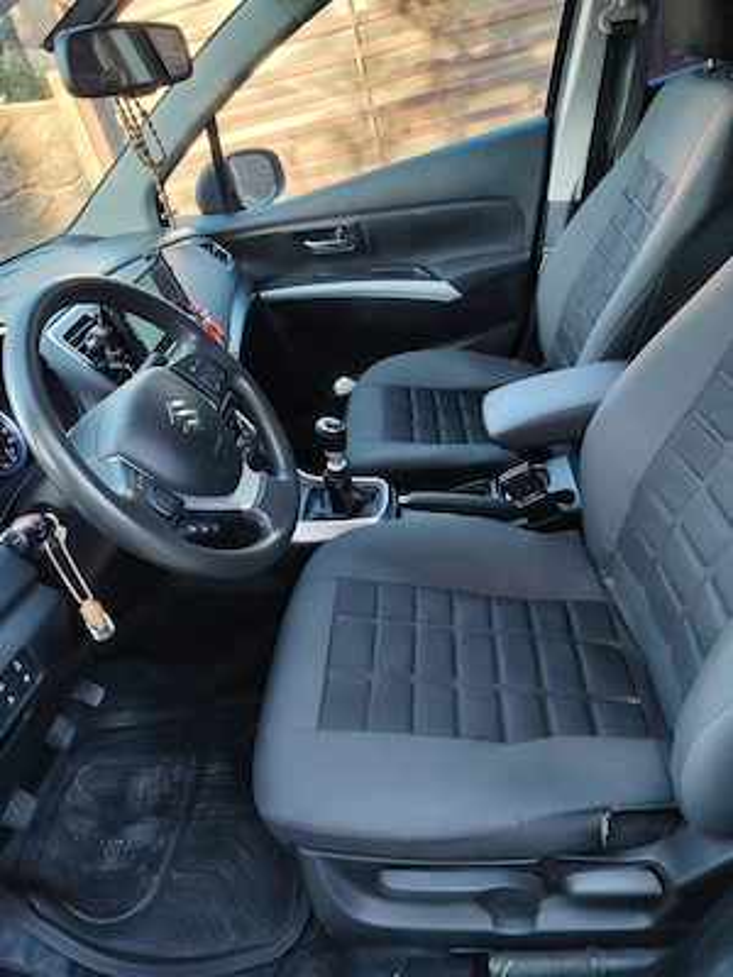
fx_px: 678
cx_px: 366
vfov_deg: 71.6
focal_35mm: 24
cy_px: 488
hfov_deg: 56.8
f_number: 1.75
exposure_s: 1/33.3
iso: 218
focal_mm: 5.25
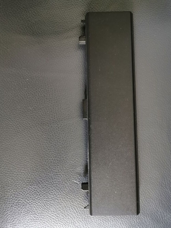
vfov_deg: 65.3
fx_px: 178
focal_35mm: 27
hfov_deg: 51.4
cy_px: 114
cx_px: 86
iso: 1000
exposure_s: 1/20
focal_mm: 5.58
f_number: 1.8
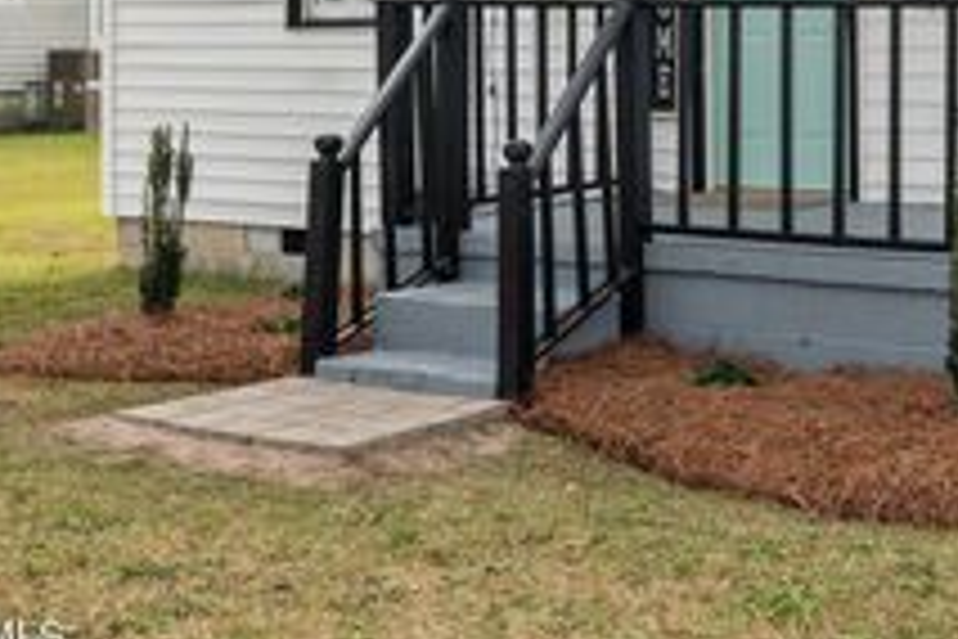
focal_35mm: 68
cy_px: -43
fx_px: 1809
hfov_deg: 28.5
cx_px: 868
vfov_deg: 19.3
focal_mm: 29
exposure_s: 1/400
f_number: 8
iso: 250
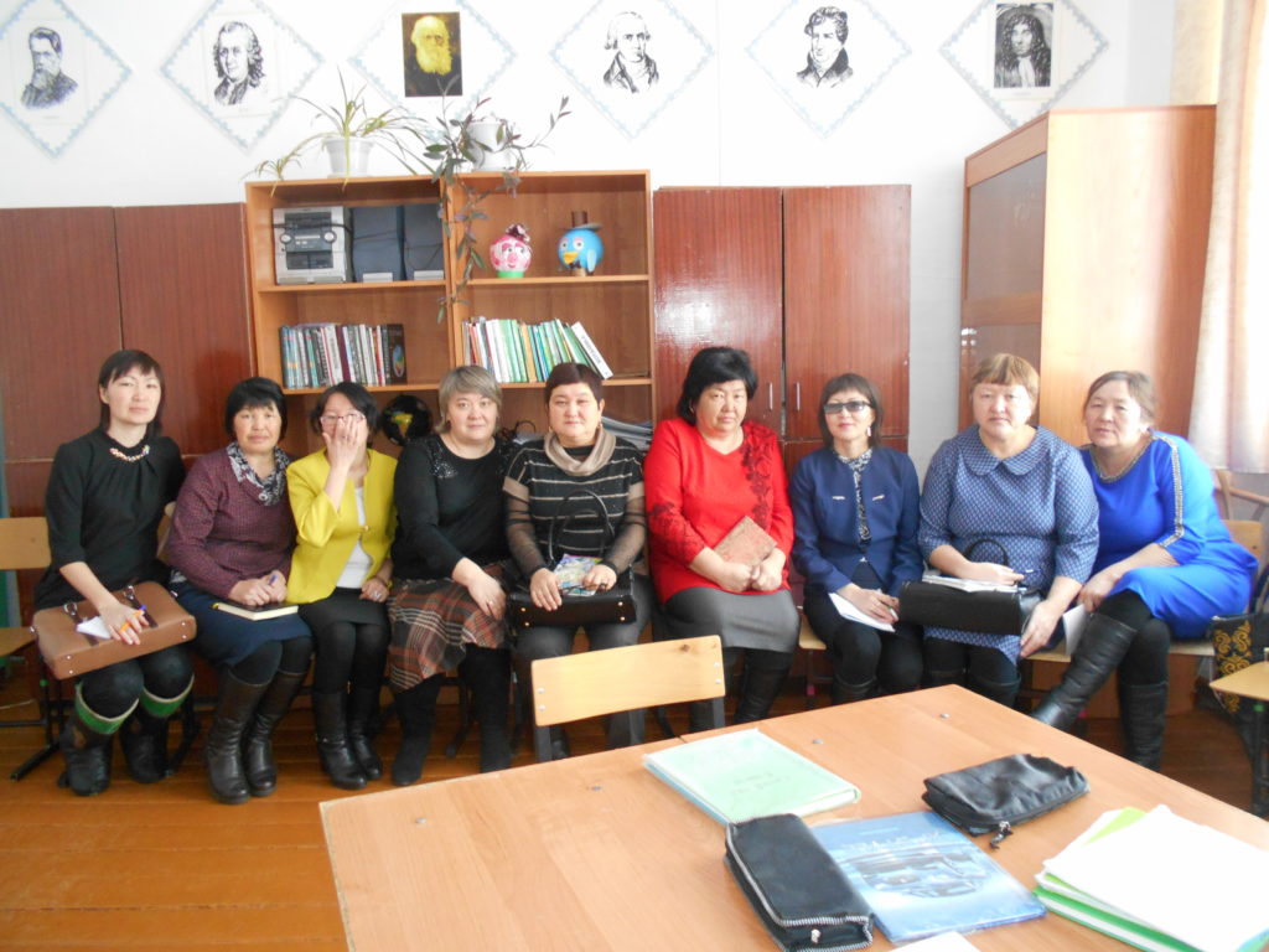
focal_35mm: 26
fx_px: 953
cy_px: 476
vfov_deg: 53.1
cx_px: 634
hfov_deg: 67.3
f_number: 3.2
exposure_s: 1/20
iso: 400
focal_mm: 4.6
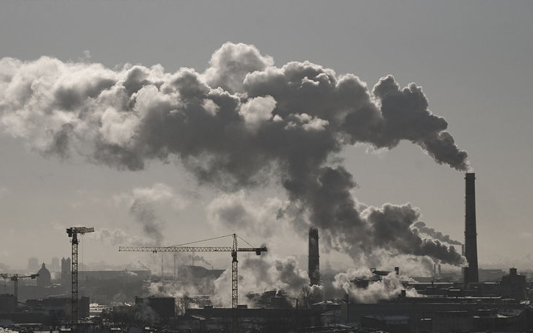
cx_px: 228
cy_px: 197
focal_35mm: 148
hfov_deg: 14.1
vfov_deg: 8.9
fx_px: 2150
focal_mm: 78
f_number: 10
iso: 500
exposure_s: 1/1600
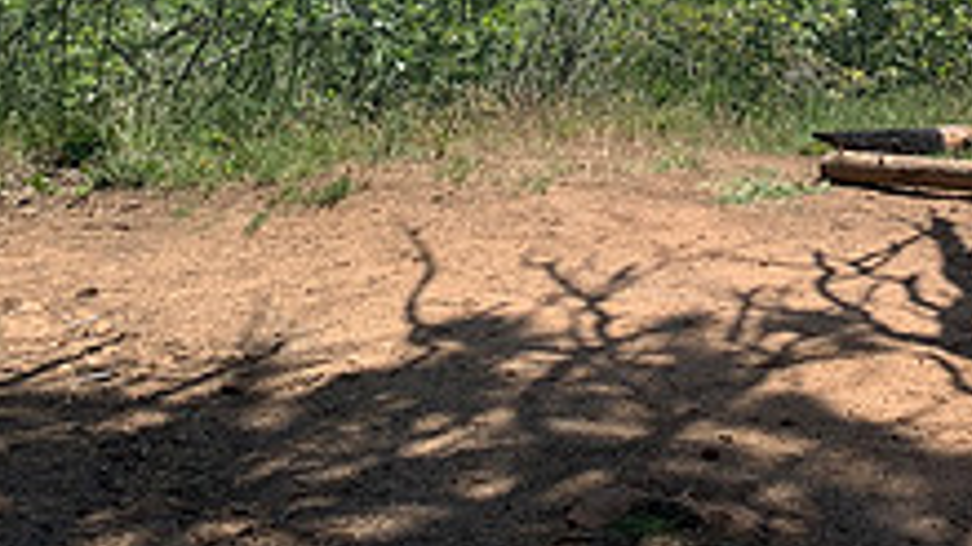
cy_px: -388
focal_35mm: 75
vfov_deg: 14.4
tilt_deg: -3.4
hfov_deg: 27.4
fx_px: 1932
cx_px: 848
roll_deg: -1.5
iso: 25
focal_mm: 4.25
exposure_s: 1/2611
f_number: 1.8
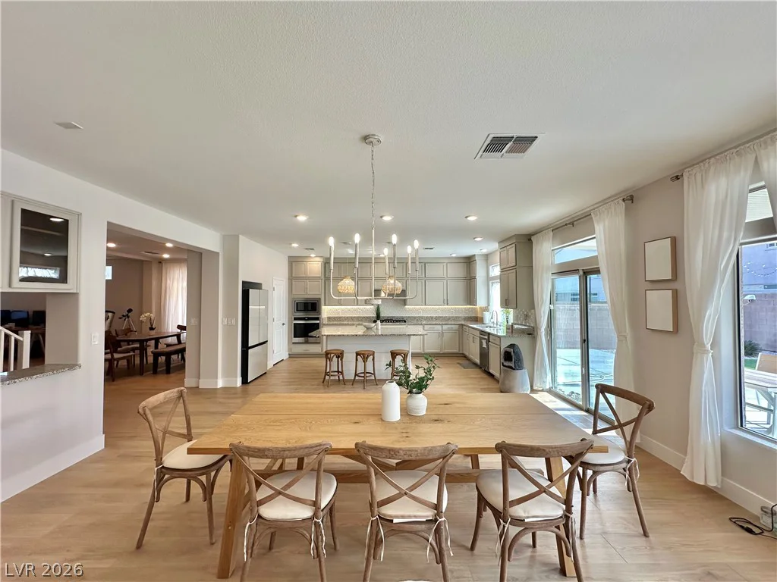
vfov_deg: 85.7
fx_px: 314
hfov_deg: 102.1
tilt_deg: +1.5
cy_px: 291
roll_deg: -0.1
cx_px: 388
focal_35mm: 14
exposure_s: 1/120
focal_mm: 2.22
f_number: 2.2
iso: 125
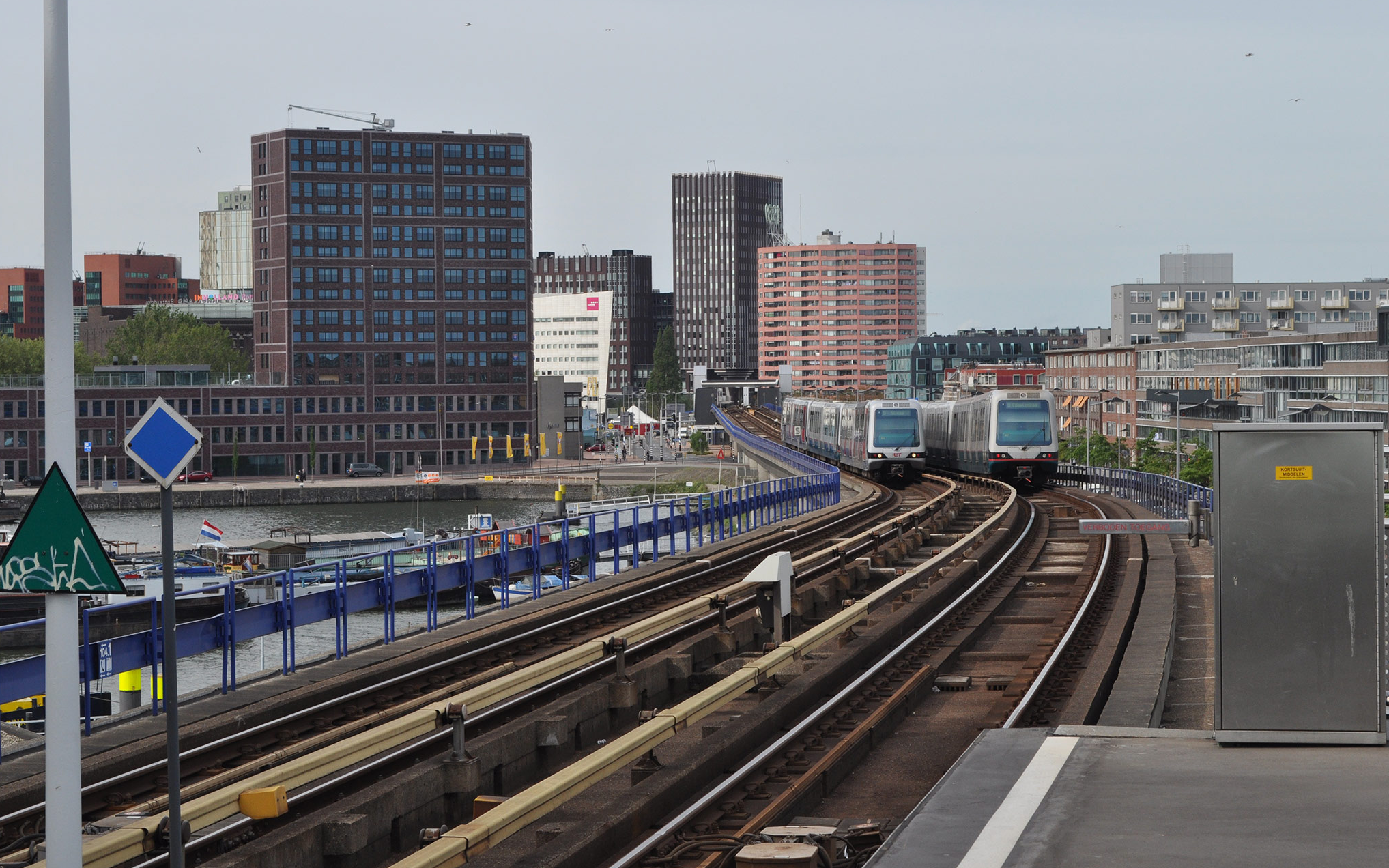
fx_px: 3199
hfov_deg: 24.5
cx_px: 696
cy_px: 421
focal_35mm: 85
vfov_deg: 15.5
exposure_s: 1/400
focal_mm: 55
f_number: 10
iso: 400
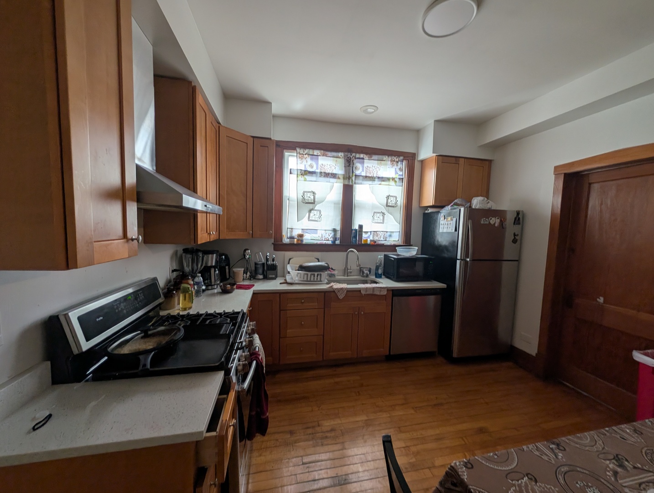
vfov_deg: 94.7
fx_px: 227
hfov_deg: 110.5
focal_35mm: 12
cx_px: 327
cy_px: 246
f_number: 1.7
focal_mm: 2.02
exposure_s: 1/33.3
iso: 49
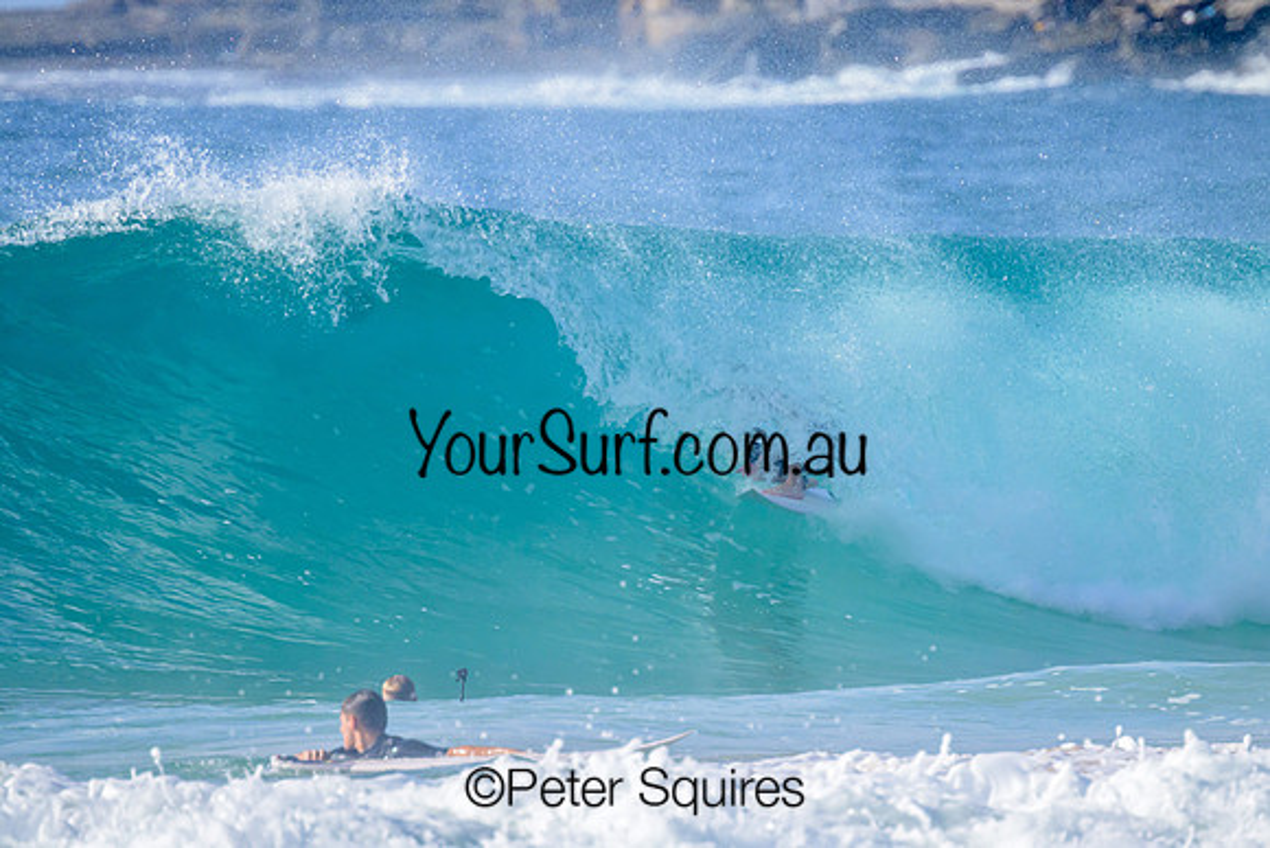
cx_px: 635
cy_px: 424
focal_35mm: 820
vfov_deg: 1.7
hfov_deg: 2.5
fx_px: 28948
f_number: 11
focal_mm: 800
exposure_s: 1/2000
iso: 1250
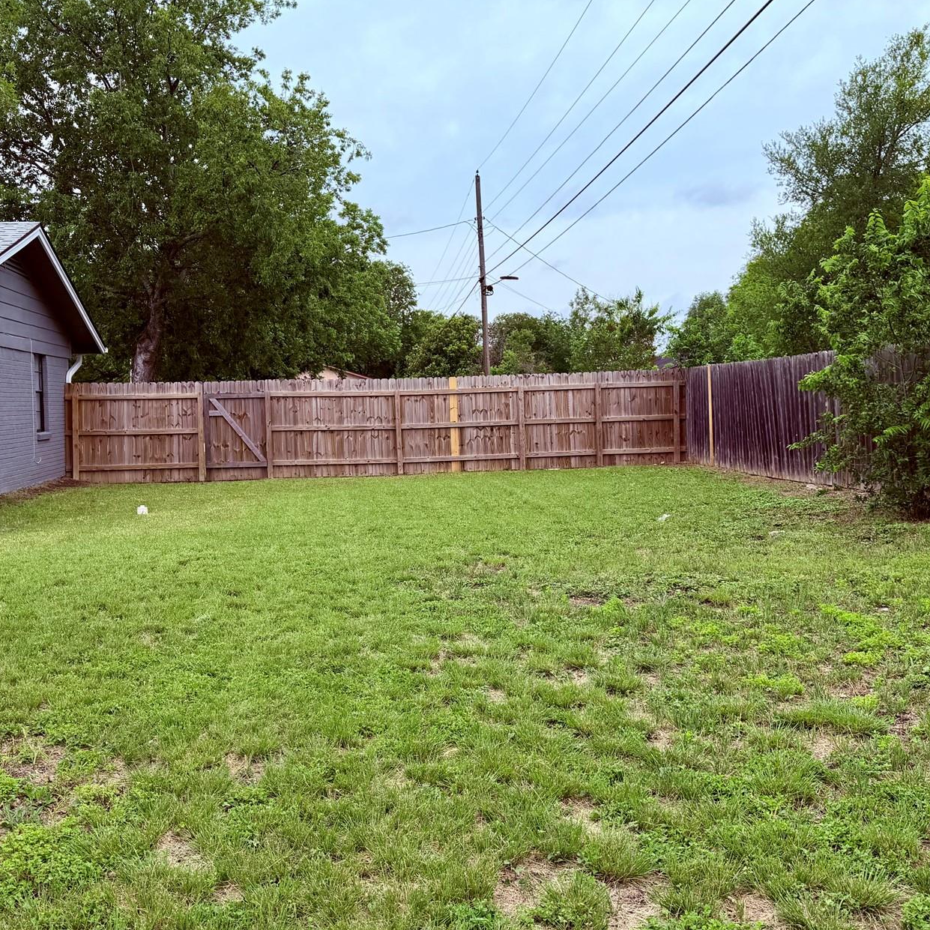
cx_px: 414
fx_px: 1064
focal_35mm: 35
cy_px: 439
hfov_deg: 47.1
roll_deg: +0.9
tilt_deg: -2.5
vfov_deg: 47.2
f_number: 1.78
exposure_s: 1/2801
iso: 80
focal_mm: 6.76
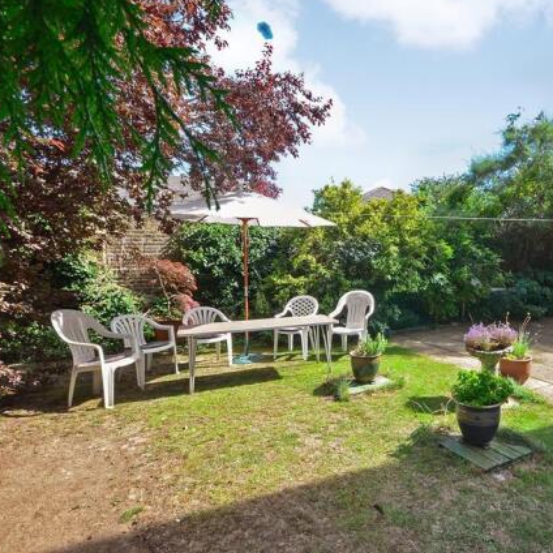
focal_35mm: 22
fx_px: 391
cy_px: 271
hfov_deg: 67.6
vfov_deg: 70.5
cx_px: 387
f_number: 11
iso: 200
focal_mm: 11
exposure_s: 1/25
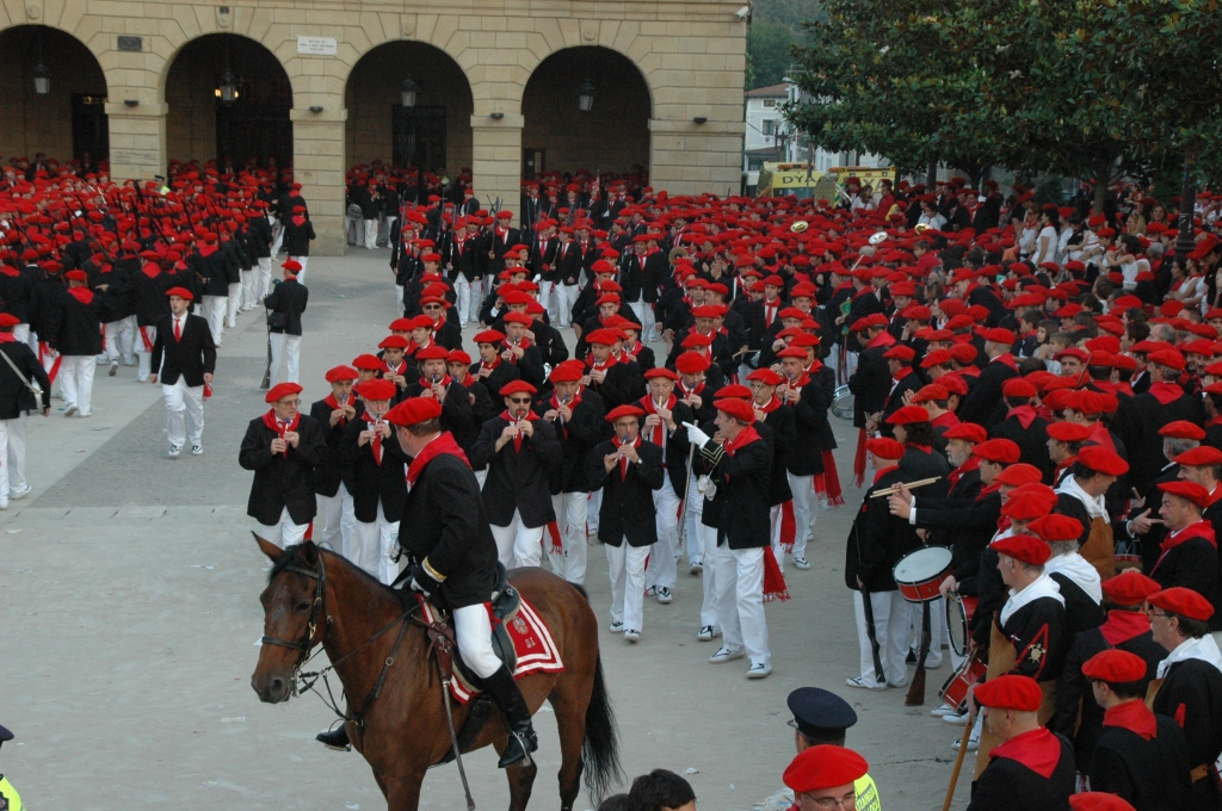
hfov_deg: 28.1
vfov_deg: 18.9
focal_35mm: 72
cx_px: 611
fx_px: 2441
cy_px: 406
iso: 800
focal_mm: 48
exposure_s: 1/160
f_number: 6.3
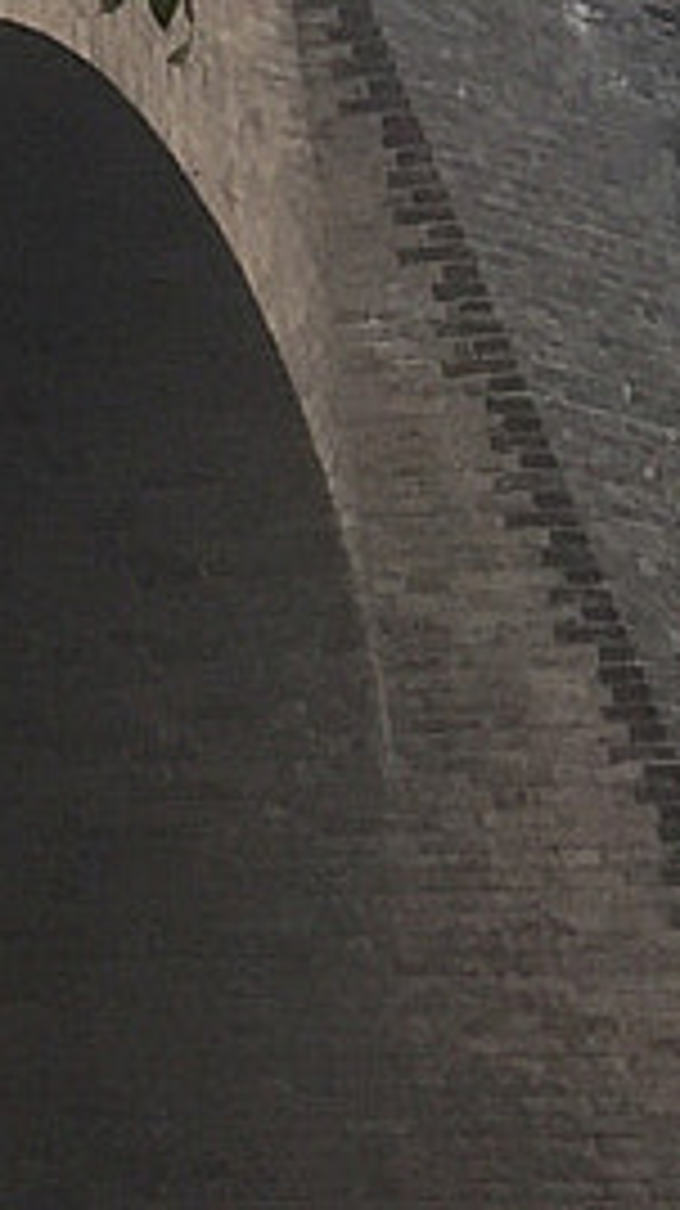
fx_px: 6036
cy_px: -1295
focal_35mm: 188
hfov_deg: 5.7
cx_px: -1887
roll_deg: -2.7
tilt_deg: +22.8
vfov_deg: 10.4
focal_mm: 4.15
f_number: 2.2
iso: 32
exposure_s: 1/100
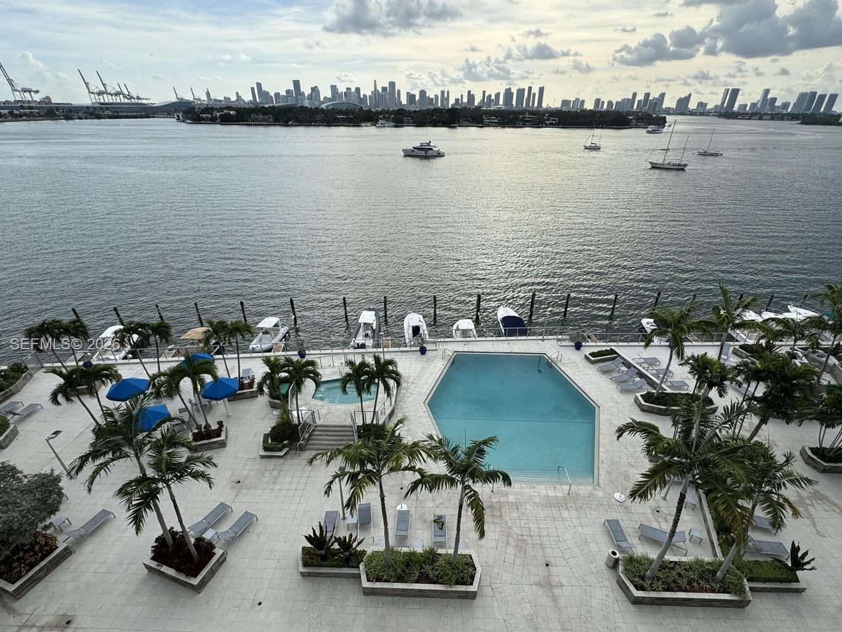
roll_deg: -0.6
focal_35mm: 17
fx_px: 413
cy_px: 345
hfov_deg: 91.0
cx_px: 432
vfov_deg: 74.5
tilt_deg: -31.0
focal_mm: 2.22
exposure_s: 1/1236
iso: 40
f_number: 2.2
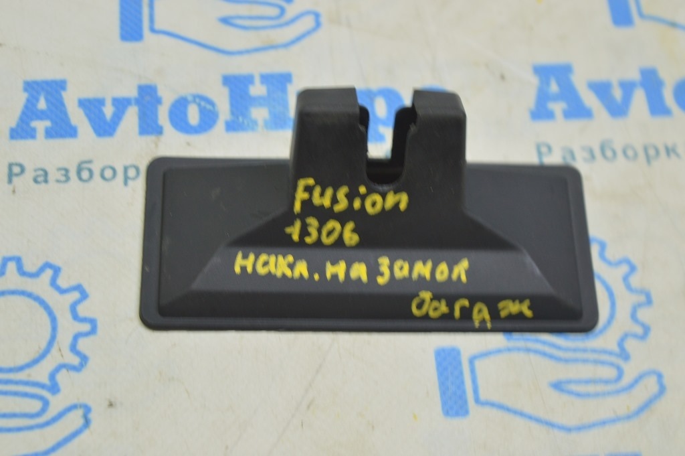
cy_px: 228
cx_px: 342
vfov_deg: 17.5
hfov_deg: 26.0
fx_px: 1483
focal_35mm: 78
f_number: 5.6
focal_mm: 52
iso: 400
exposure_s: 1/20
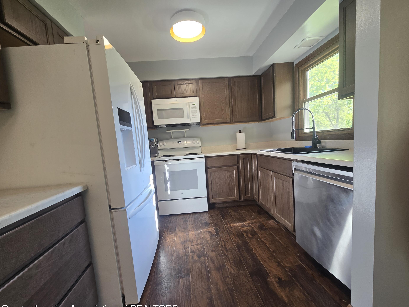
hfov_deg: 102.0
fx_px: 165
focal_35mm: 14
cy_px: 158
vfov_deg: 85.6
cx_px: 198
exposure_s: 1/60
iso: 100
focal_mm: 2.2
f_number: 2.2
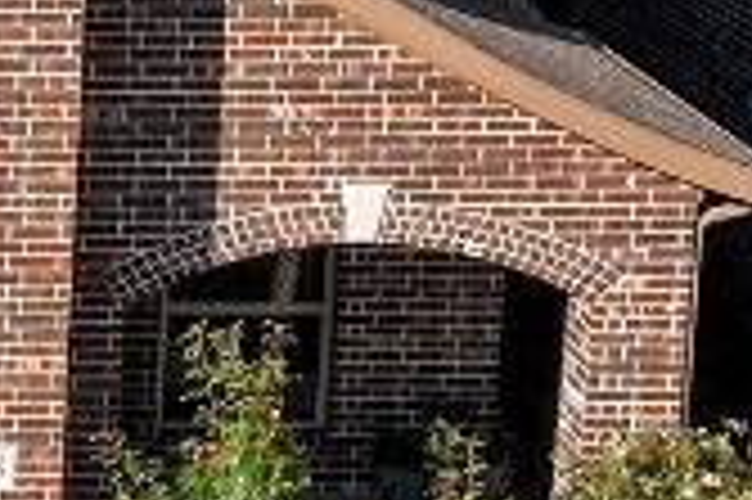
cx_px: -741
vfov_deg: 7.1
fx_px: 4028
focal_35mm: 193
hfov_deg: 9.9
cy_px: -27
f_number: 5
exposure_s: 1/120
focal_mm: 10.26
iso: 100
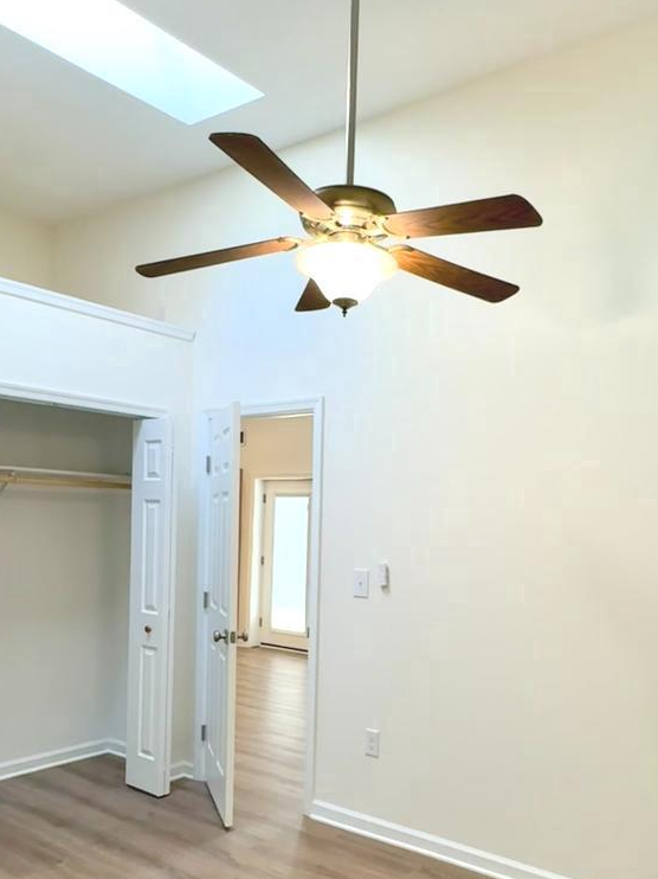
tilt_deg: -0.3
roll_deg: -0.6
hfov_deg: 48.2
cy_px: 565
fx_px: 735
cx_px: 354
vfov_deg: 60.6
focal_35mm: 29
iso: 32
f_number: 2.2
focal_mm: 2.22
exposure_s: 1/122
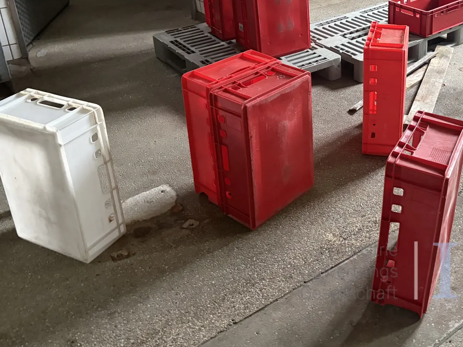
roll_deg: +1.8
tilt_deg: -21.9
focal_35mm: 42
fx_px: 562
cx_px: 352
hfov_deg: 43.2
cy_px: 75
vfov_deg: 33.4
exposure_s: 1/50
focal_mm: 5.96
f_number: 1.6
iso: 500
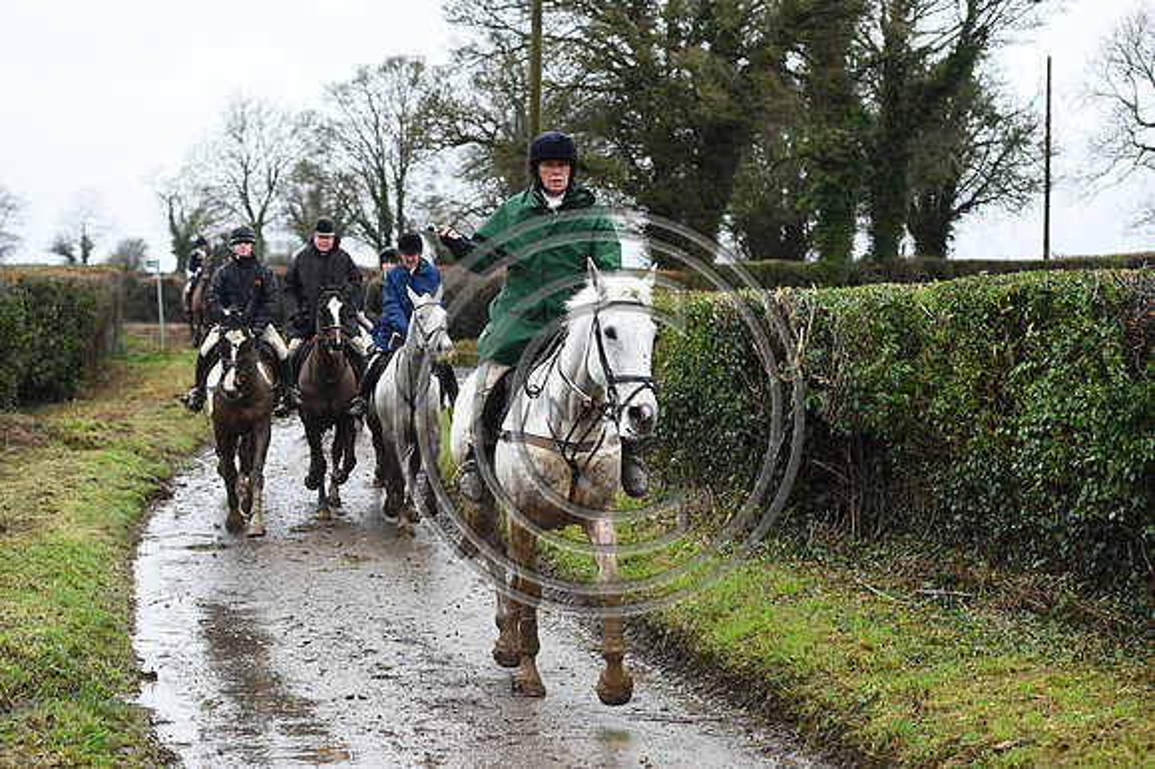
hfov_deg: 28.9
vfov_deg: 19.4
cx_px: 578
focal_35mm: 70
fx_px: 2244
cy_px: 384
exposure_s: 1/1250
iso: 1600
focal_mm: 70
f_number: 3.5
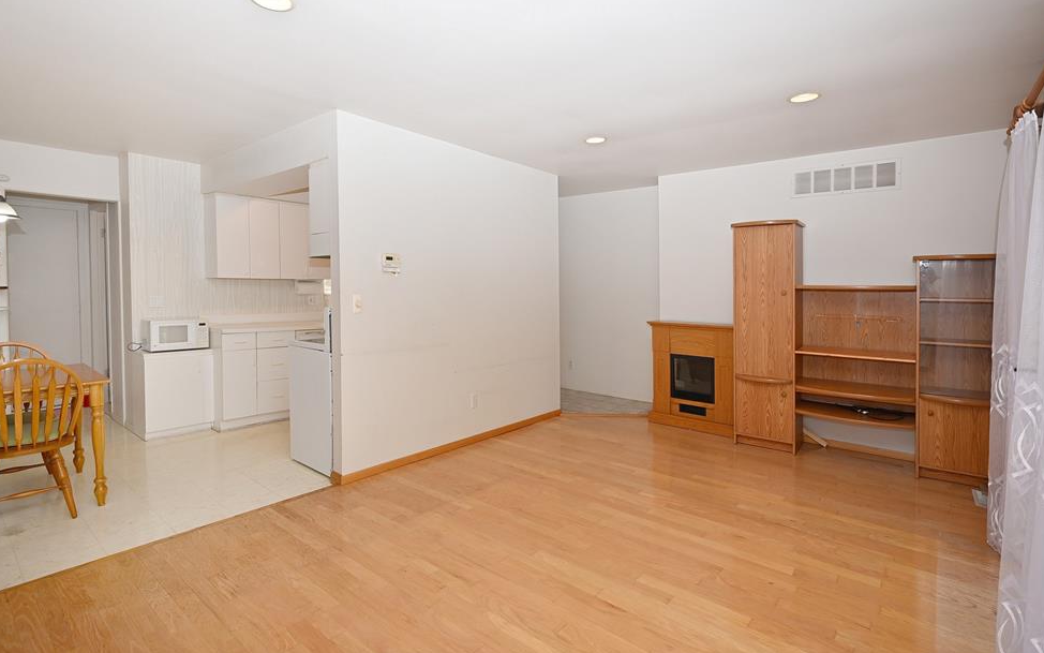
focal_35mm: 15
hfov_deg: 101.4
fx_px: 427
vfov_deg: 74.7
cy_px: 344
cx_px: 509
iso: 160
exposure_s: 1/60
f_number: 8
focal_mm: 14
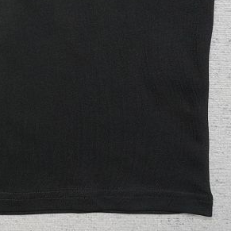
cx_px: -74
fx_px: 423
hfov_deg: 25.9
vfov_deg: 29.6
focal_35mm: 56
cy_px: 36
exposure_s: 1/100
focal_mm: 16
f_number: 10
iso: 1600
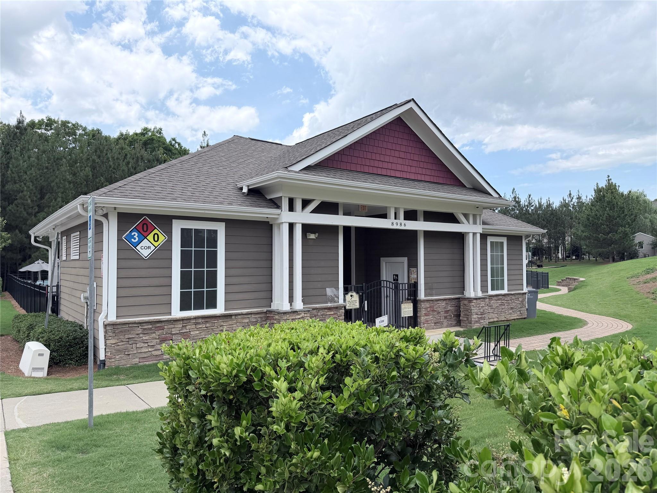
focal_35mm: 24
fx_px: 456
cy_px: 246
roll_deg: +0.0
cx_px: 328
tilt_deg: +1.4
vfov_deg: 56.8
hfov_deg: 71.6
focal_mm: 6.76
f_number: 1.78
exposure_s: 1/4167
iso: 80
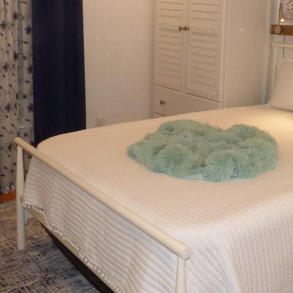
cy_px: 77
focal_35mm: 47
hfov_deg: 35.0
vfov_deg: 35.3
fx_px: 450
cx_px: 231
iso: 800
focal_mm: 3.58
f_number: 5
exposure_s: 1/100
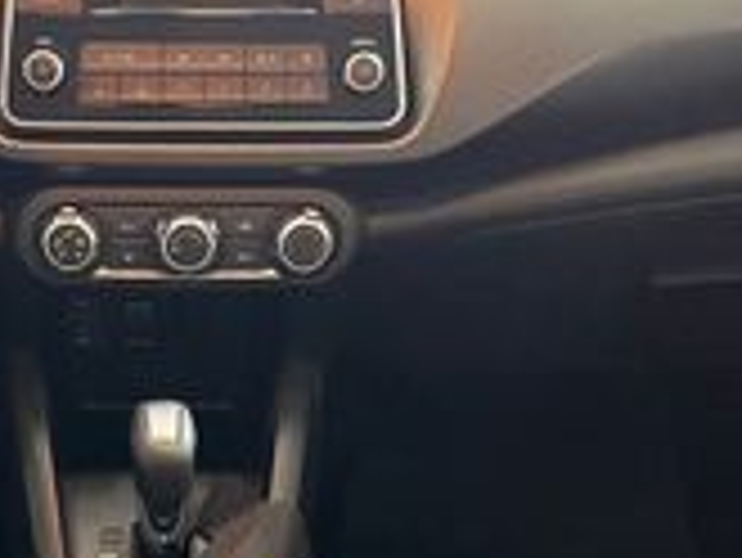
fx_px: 1587
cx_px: 180
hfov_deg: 26.0
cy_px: 630
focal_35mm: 74
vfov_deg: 19.0
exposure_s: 1/60
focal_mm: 5.7
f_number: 1.5
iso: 320
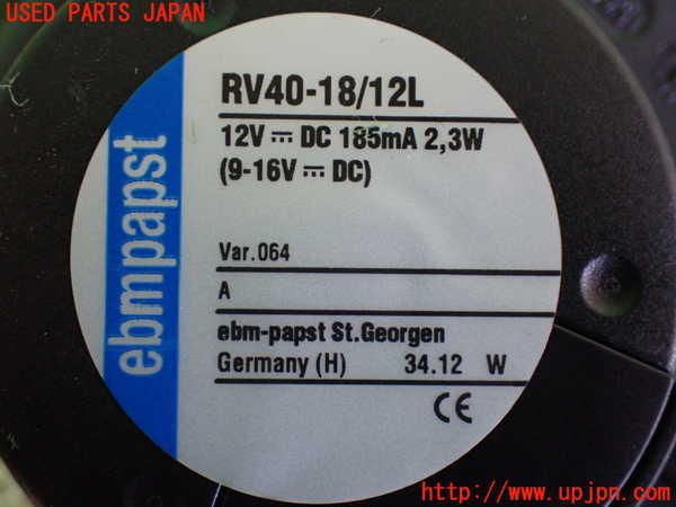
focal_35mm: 50
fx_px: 976
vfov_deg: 29.1
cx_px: 338
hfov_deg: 38.2
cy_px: 254
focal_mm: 9.01
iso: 1000
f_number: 3.2
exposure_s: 1/50
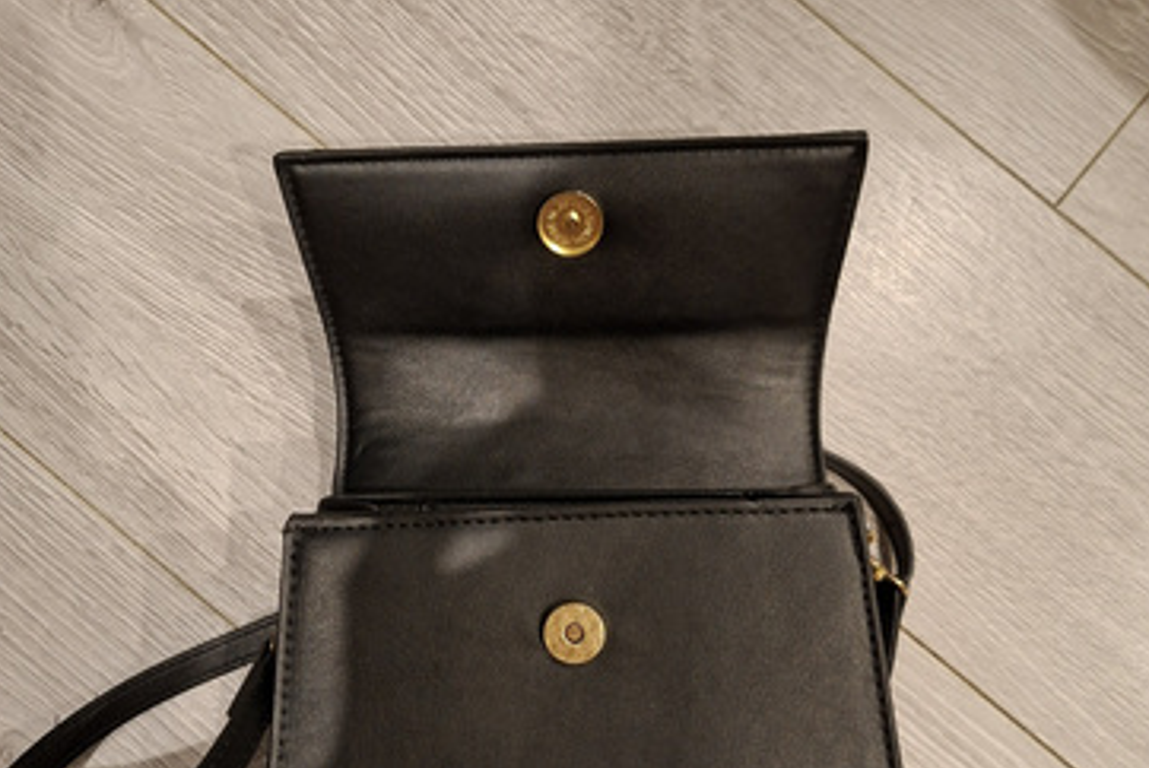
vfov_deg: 39.4
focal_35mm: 33
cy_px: 536
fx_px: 1054
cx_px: 573
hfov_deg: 57.2
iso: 500
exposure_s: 1/25
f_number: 1.8
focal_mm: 5.54
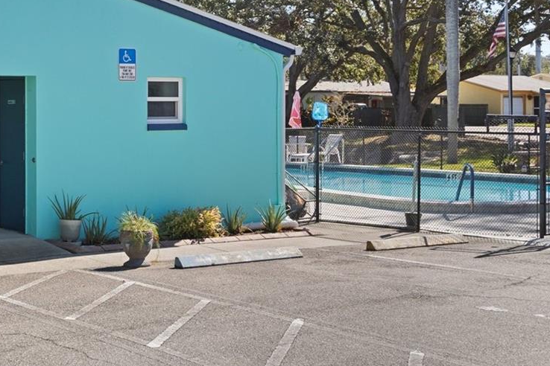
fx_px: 993
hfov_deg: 30.2
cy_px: 107
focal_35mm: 65
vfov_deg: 20.8
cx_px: 111
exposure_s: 1/125
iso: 320
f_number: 8
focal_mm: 30
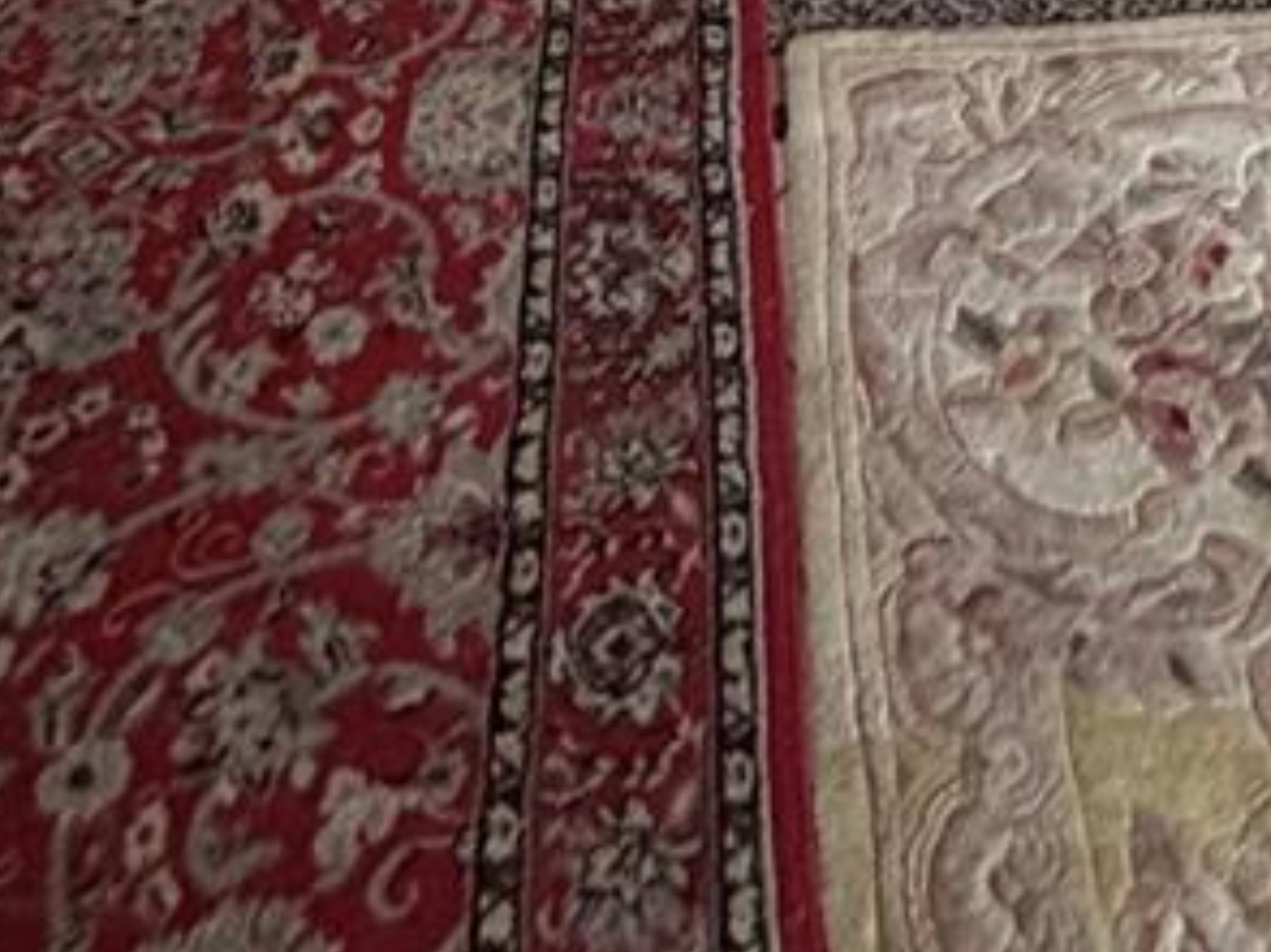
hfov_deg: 33.4
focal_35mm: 57
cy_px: -1288
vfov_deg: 15.3
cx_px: 875
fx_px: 2092
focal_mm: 2.22
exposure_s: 1/68
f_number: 2.2
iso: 320
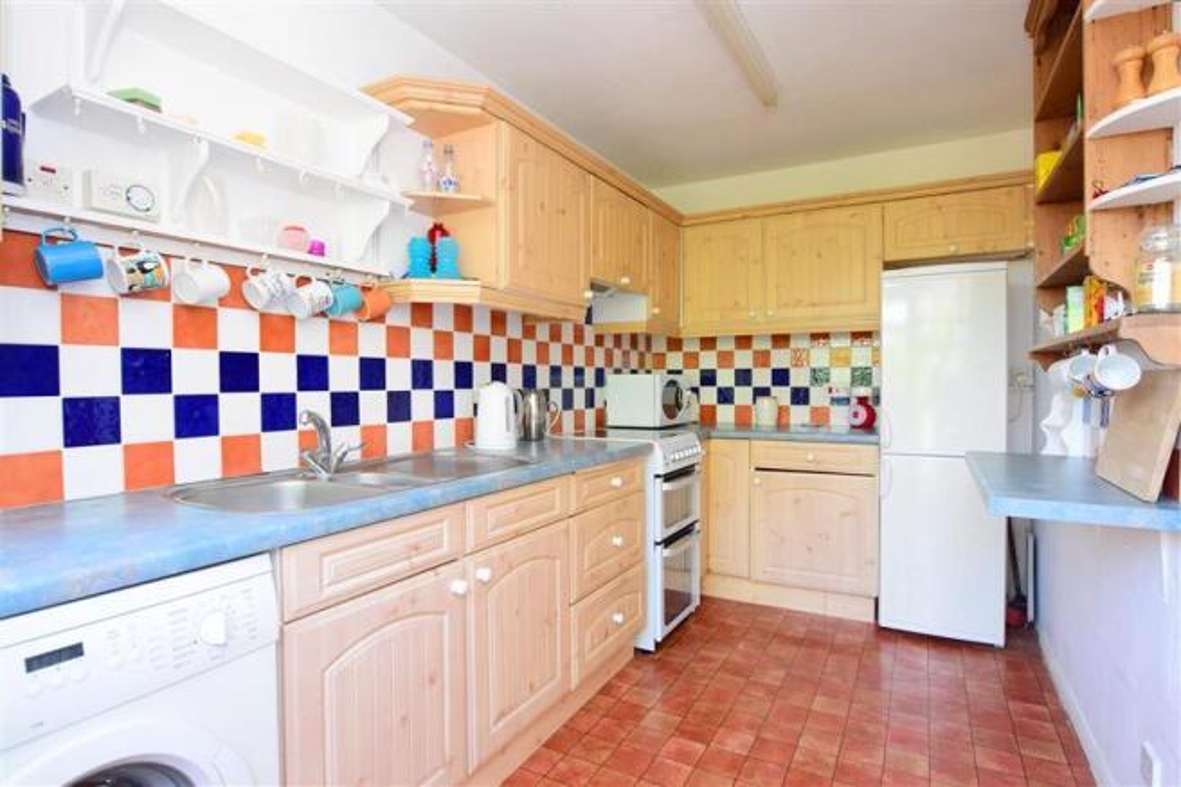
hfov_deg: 90.0
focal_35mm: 18
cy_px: 394
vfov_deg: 67.4
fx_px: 590
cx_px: 590
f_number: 6.3
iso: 400
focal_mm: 12
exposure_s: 1/20
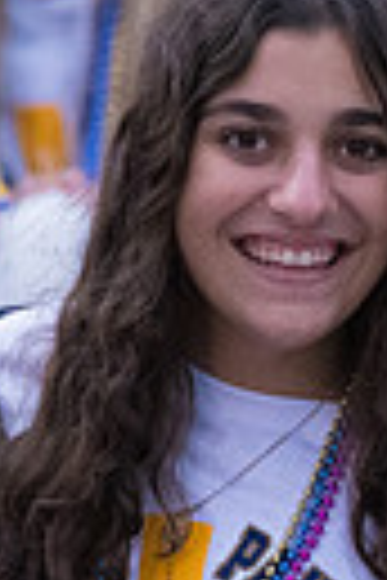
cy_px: 380
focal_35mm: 901
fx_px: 14527
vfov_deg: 2.3
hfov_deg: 1.5
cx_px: 783
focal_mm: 200
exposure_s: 1/1250
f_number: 4.5
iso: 6400
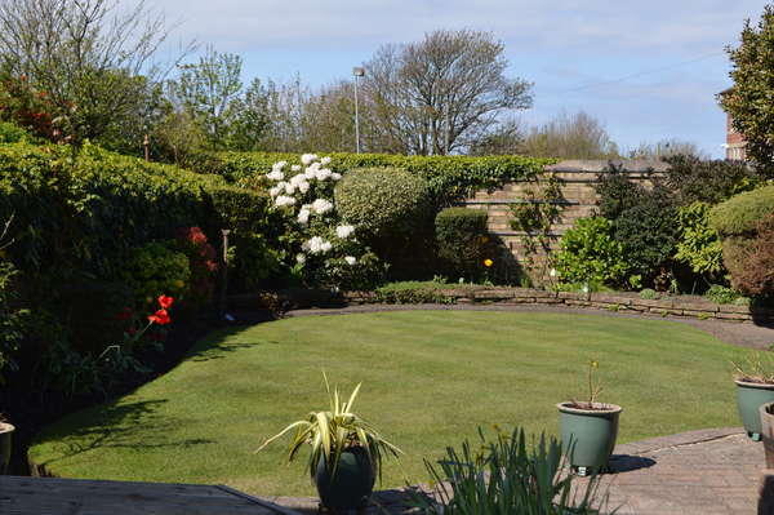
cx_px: 387
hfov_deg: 38.9
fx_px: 1096
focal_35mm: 51
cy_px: 258
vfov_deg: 26.4
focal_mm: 34
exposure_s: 1/200
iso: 100
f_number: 7.1
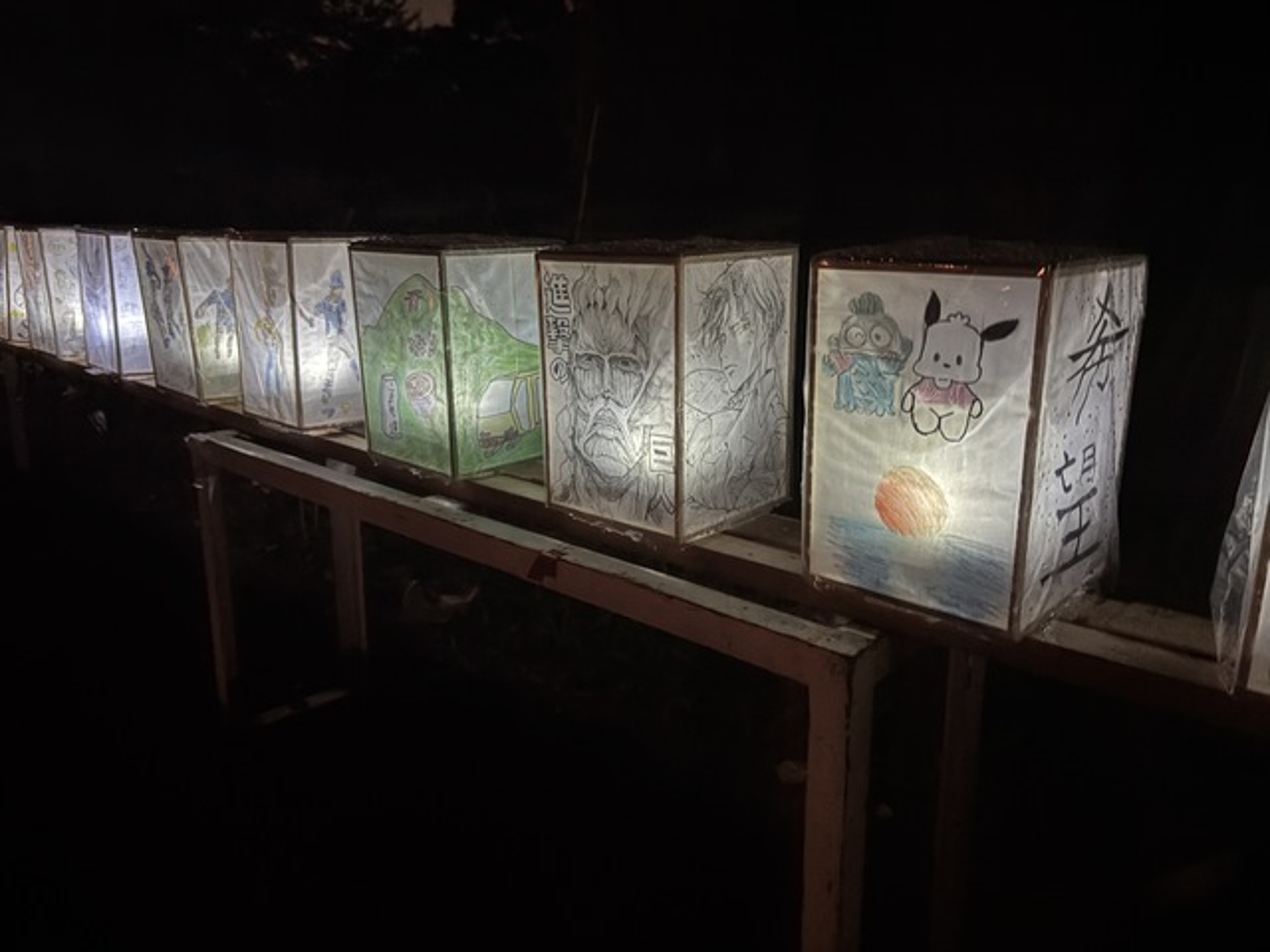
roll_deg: -2.3
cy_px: 476
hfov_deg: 67.3
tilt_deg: -13.6
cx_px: 635
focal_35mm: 26
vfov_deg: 53.1
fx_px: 954
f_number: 1.6
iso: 640
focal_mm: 5.96
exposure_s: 1/15
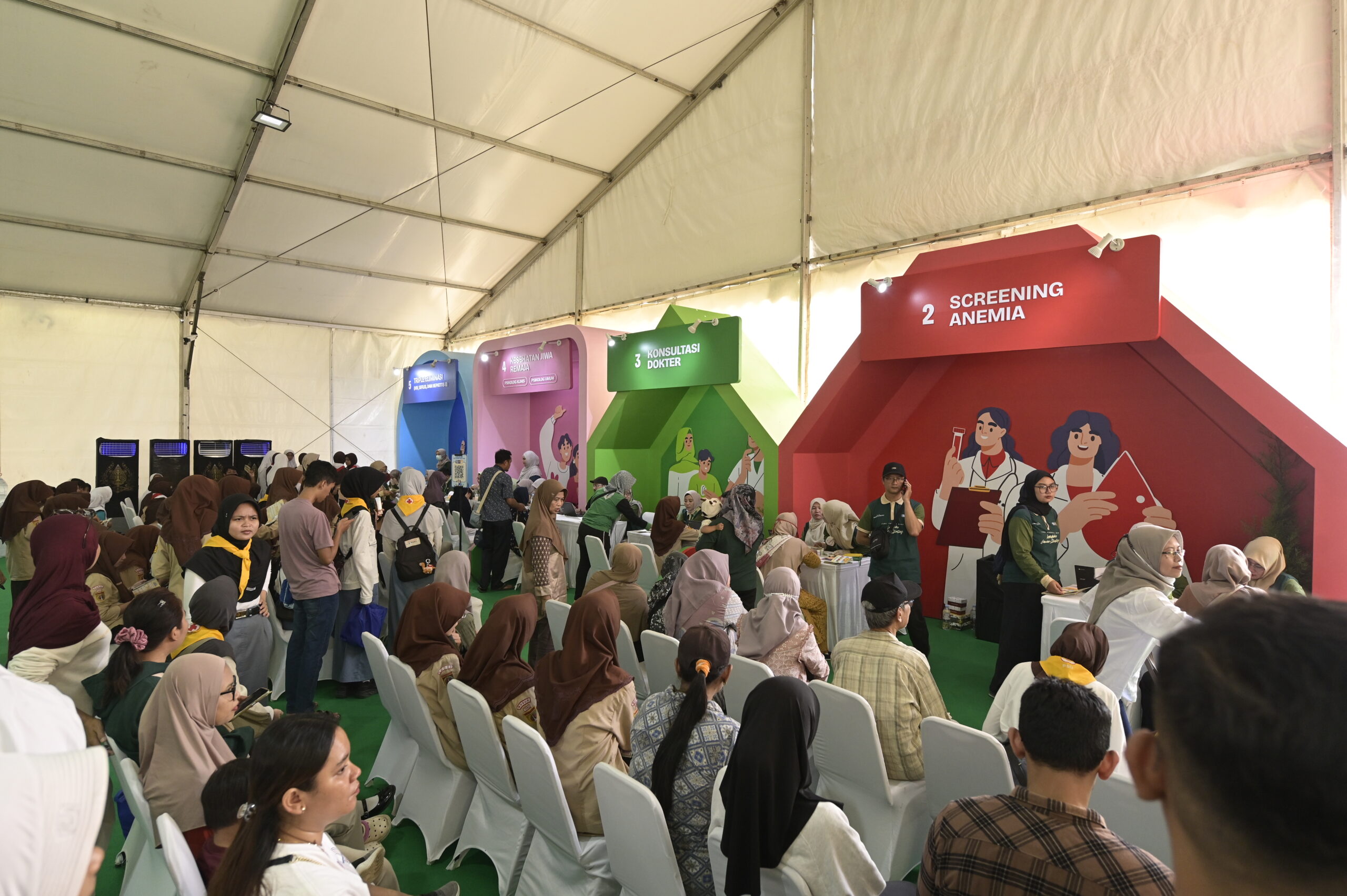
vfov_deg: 64.5
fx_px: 710
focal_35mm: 19
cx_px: 674
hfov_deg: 86.9
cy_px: 448
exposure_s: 1/320
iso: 1600
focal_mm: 19
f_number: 4.5
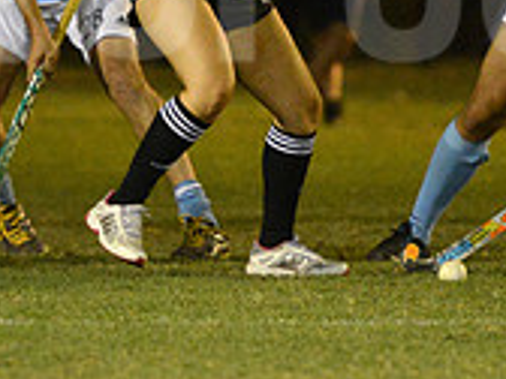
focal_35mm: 646
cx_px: 87
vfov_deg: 2.3
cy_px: -41
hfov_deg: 3.1
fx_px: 9443
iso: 6400
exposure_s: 1/400
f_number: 2.8
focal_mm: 195
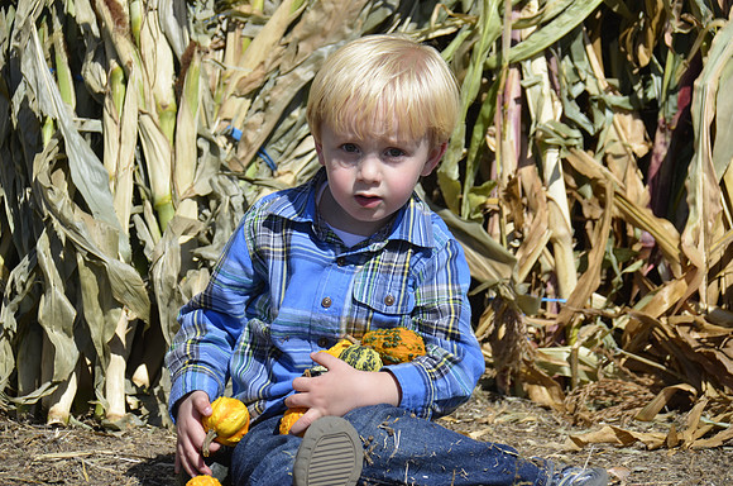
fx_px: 4724
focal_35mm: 232
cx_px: 366
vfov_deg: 5.9
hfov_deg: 8.9
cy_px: 243
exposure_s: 1/800
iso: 200
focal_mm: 155
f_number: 7.1
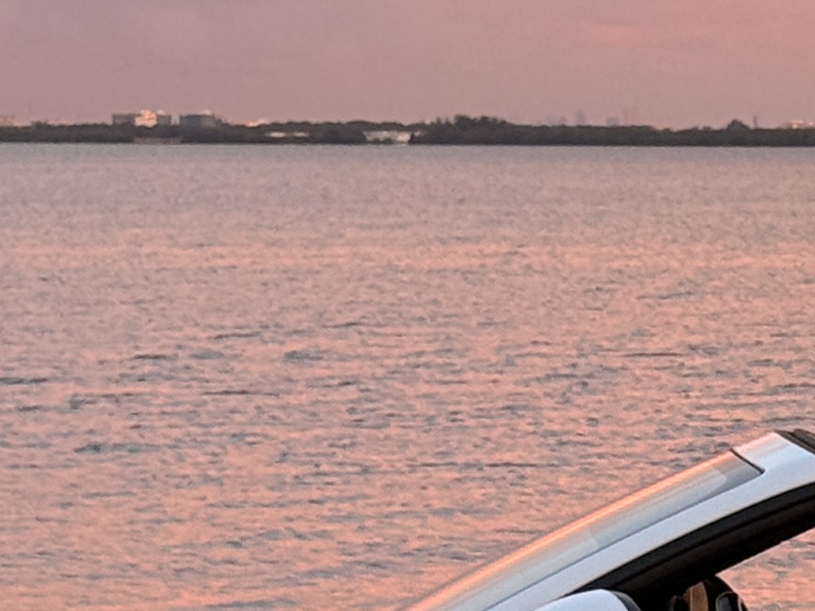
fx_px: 5203
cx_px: 926
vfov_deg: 6.7
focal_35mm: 221
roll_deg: -0.6
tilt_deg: -3.7
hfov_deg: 8.9
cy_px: 514
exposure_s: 1/79
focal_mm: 6.76
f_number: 1.78
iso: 100
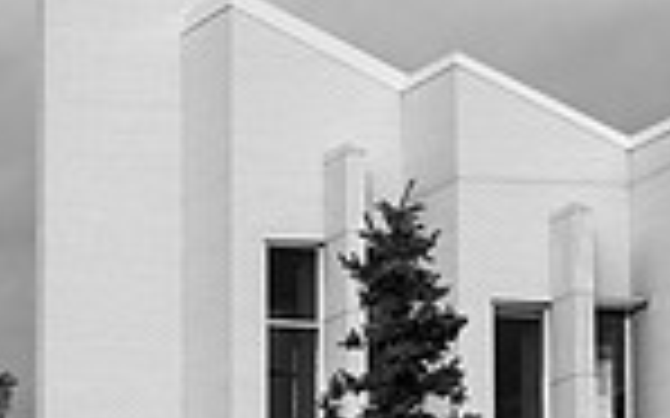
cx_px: 441
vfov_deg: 2.8
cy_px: 70
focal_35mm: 475
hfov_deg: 4.4
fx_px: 8670
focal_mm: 120
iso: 180
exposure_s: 1/400
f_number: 5
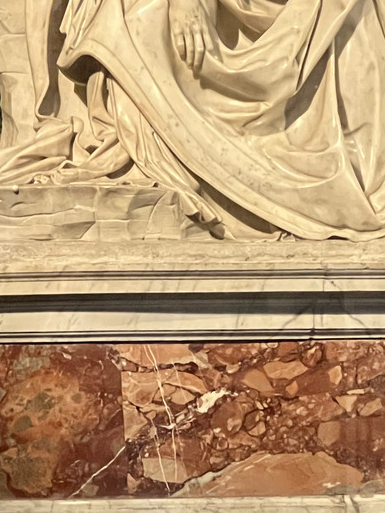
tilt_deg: +4.1
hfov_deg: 6.2
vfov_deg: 8.2
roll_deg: +0.9
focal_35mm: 240
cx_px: 316
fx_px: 3558
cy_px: 94
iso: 800
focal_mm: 9
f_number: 2.8
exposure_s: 1/47
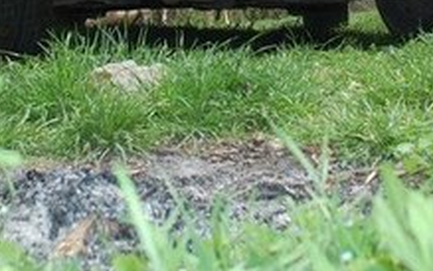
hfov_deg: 22.5
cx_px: 202
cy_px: -147
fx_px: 1086
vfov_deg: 13.3
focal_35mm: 92
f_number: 5.6
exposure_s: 1/500
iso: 200
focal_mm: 20
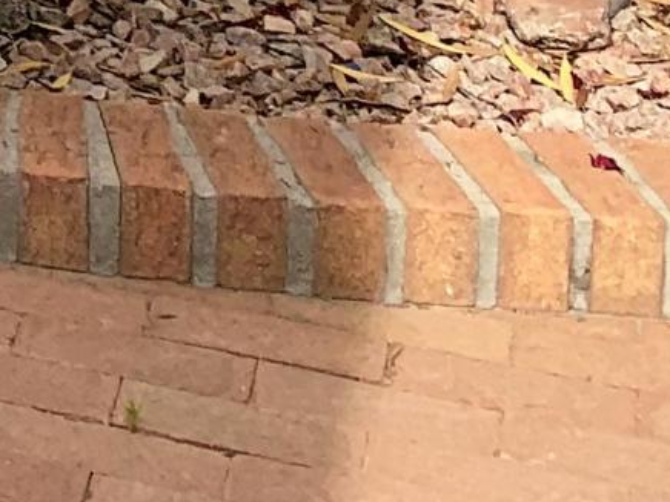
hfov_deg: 8.9
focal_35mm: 179
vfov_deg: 7.5
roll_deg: +0.3
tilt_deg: -4.8
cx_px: -1383
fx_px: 3465
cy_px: -886
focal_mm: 4.25
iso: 25
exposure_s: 1/2208
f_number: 1.8
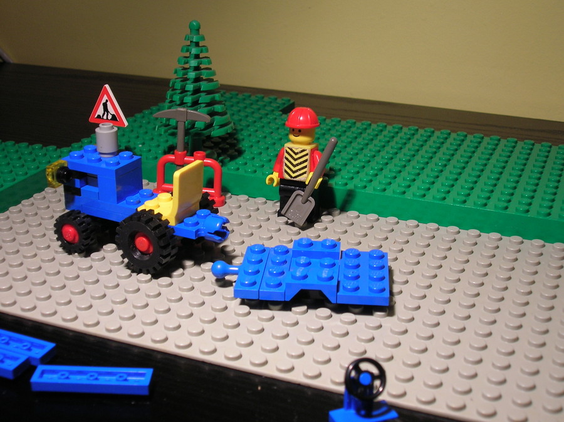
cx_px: 282
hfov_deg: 38.2
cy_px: 211
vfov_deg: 29.1
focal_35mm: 50
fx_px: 814
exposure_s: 1/12.3
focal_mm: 8.4
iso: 50
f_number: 3.3
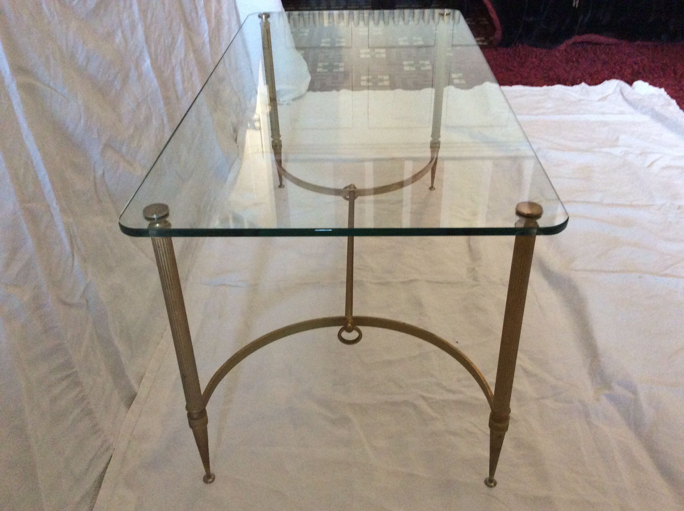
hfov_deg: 56.9
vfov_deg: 44.1
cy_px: 256
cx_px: 342
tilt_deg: -34.8
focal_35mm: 32
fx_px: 631
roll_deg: +2.7
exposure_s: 1/25
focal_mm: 3.3
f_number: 2.4
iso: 250
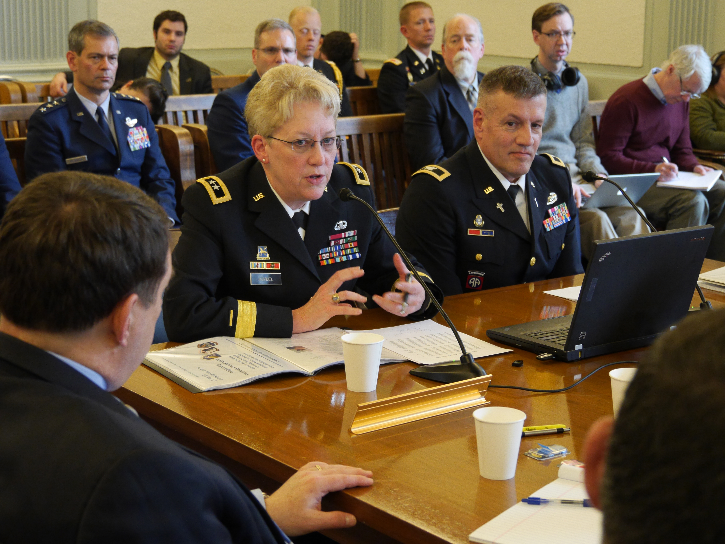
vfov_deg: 21.6
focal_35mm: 68
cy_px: 272
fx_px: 1424
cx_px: 362
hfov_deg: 28.6
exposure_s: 1/30
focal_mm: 34
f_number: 4.5
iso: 1600
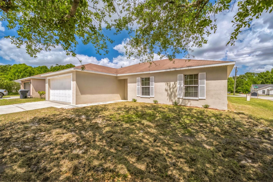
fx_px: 114
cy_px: 91
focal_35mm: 15
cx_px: 136
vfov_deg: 77.3
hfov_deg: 100.4
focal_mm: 15
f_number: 8
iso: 320
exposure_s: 1/4000
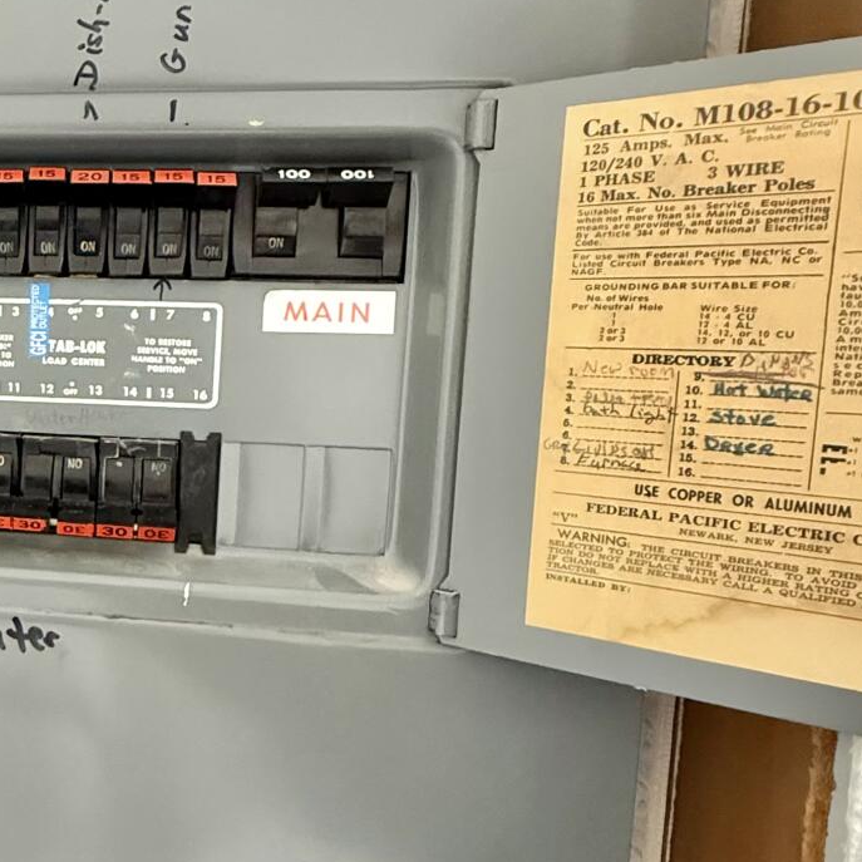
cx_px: -49
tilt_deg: -6.7
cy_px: 437
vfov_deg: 46.0
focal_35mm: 36
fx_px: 1014
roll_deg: -1.3
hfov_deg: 39.2
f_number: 2.2
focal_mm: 2.22
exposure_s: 1/60
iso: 640
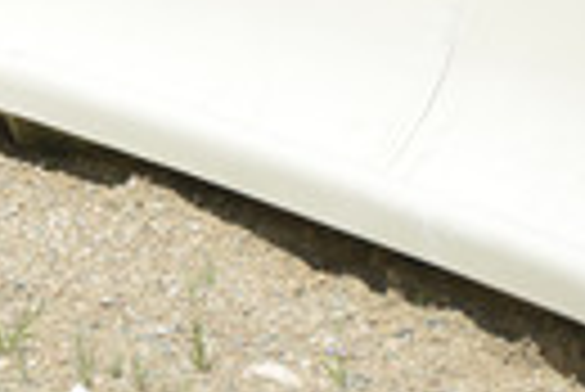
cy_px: 106
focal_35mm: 601
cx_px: -297
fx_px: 9777
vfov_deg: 2.3
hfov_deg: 3.4
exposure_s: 1/1250
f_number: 6.3
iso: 450
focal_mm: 195
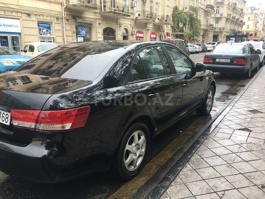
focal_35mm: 29
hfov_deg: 61.7
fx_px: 222
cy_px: 100
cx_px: 132
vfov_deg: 48.2
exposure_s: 1/169
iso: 25
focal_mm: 4.15
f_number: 2.2
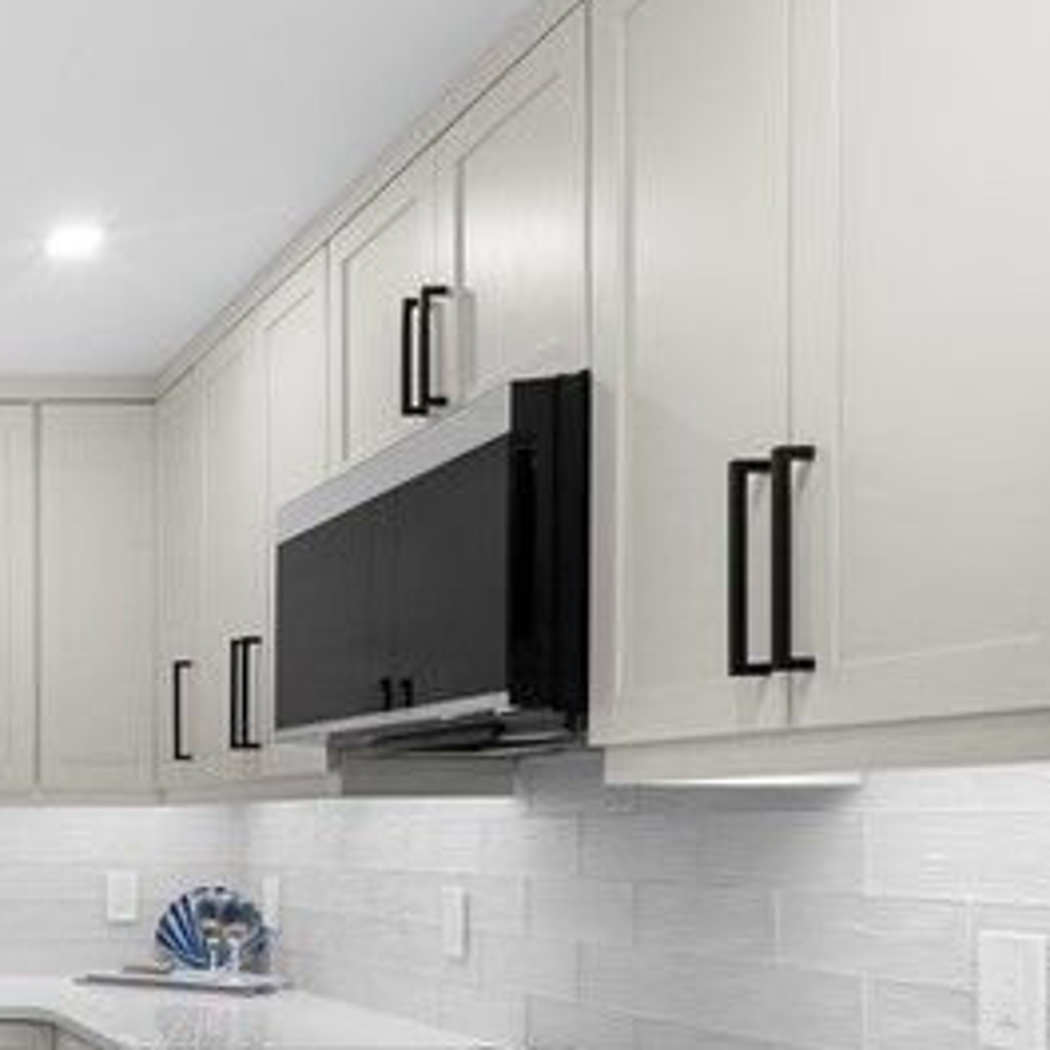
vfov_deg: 38.7
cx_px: -264
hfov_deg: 32.0
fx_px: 1441
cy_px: 819
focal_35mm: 42
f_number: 11
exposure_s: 1/25
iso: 2000
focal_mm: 12
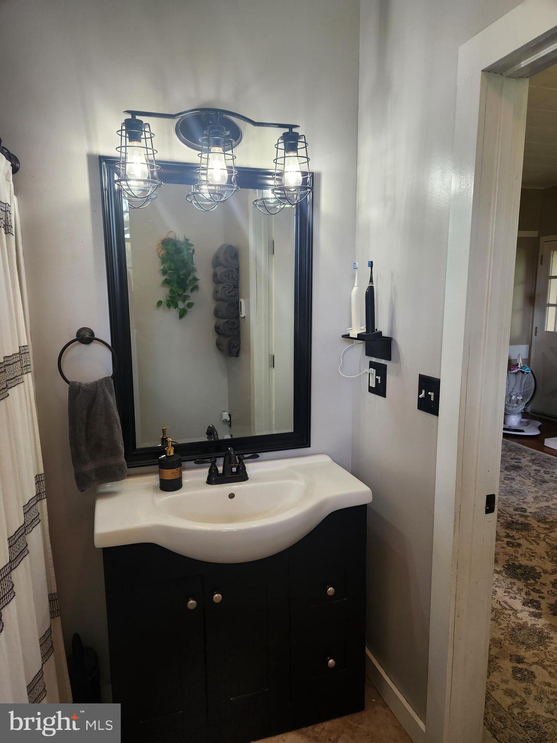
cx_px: 278
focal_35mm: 23
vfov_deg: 73.9
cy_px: 372
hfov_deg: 58.9
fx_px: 493
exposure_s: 1/120
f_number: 1.8
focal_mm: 5.4
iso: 125
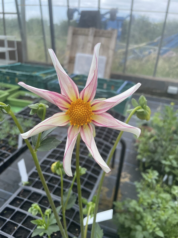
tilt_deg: -23.3
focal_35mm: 26
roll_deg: -6.8
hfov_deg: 53.1
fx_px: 178
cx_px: 89
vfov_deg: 67.3
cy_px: 119
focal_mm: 4.2
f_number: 1.6
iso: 32
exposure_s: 1/868
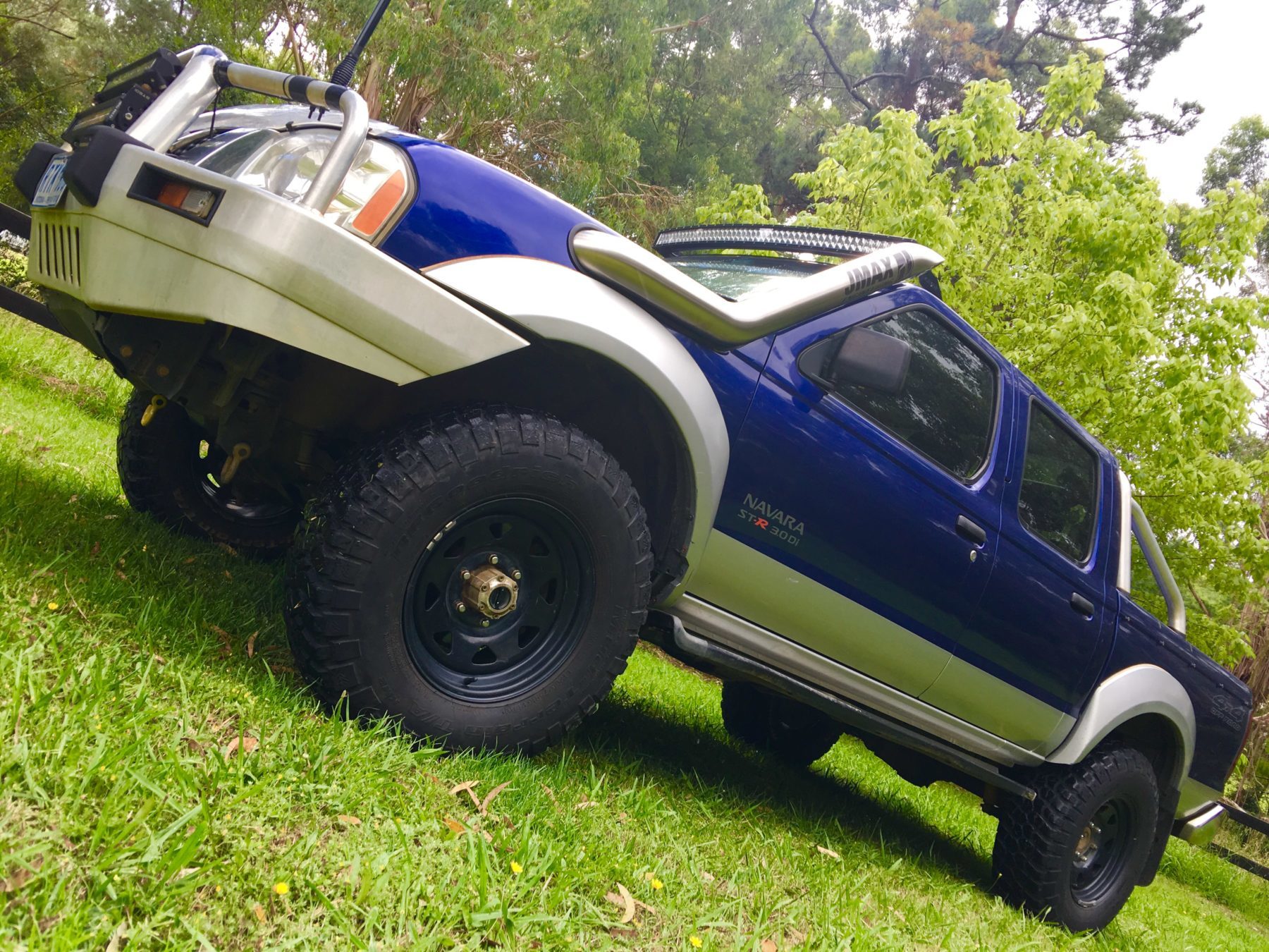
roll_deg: -24.0
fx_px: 1063
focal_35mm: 29
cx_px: 634
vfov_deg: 48.2
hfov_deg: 61.7
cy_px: 476
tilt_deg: +6.1
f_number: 2.2
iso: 25
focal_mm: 4.15
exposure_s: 1/178
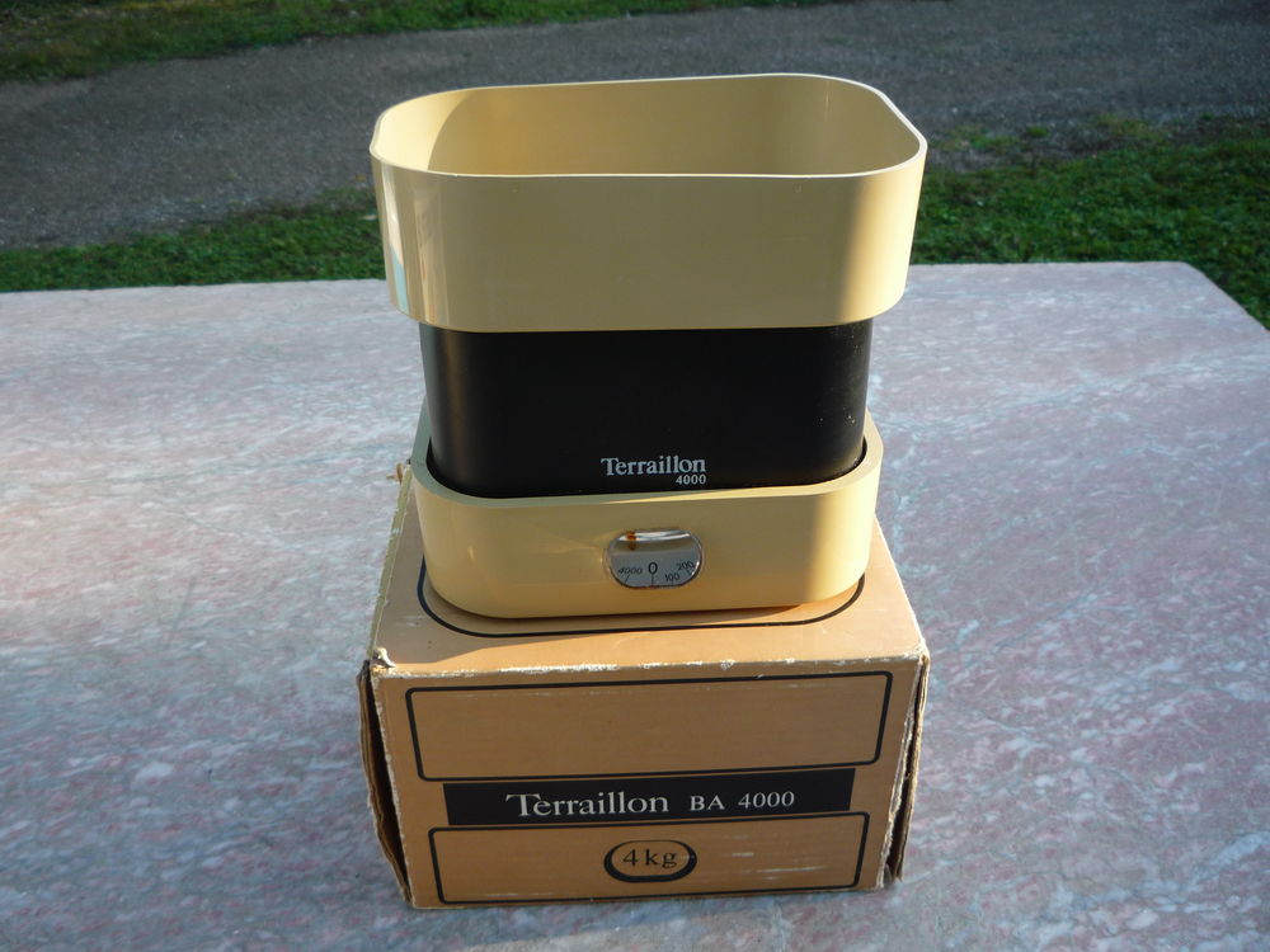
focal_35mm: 30
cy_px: 476
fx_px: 1101
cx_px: 635
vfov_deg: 46.8
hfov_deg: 60.0
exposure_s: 1/100
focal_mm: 5.2
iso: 100
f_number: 4
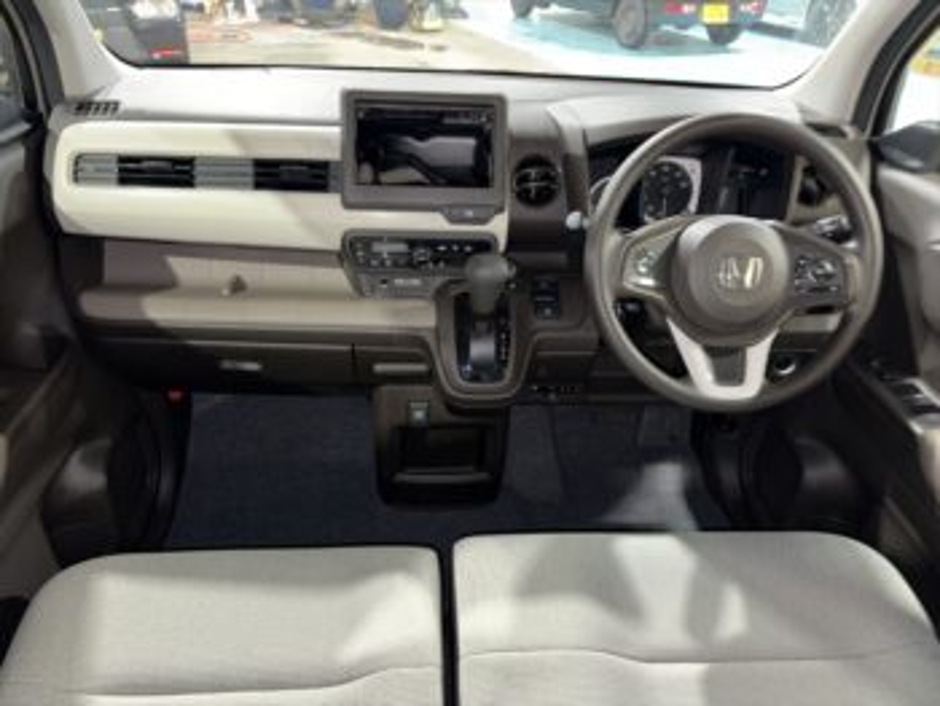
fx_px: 707
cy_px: 353
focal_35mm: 26
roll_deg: -2.3
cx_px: 470
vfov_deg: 53.1
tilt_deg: -33.0
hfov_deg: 67.3
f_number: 1.6
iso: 80
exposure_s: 1/4
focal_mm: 5.96
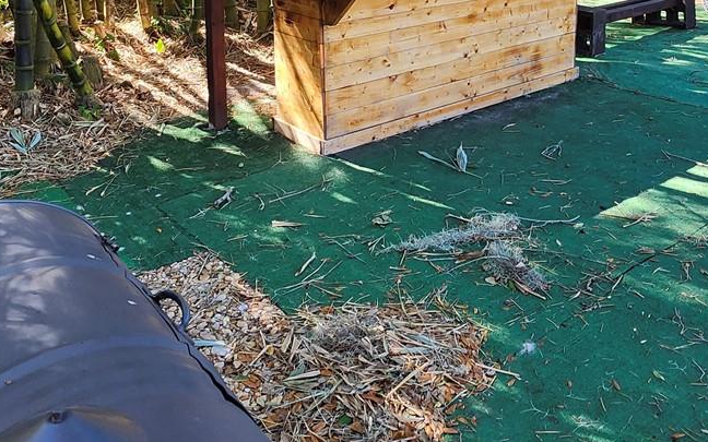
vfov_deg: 33.3
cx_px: 354
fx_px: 656
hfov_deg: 56.7
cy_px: -26
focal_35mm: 34
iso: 50
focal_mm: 1.74
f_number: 2.2
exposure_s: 1/120
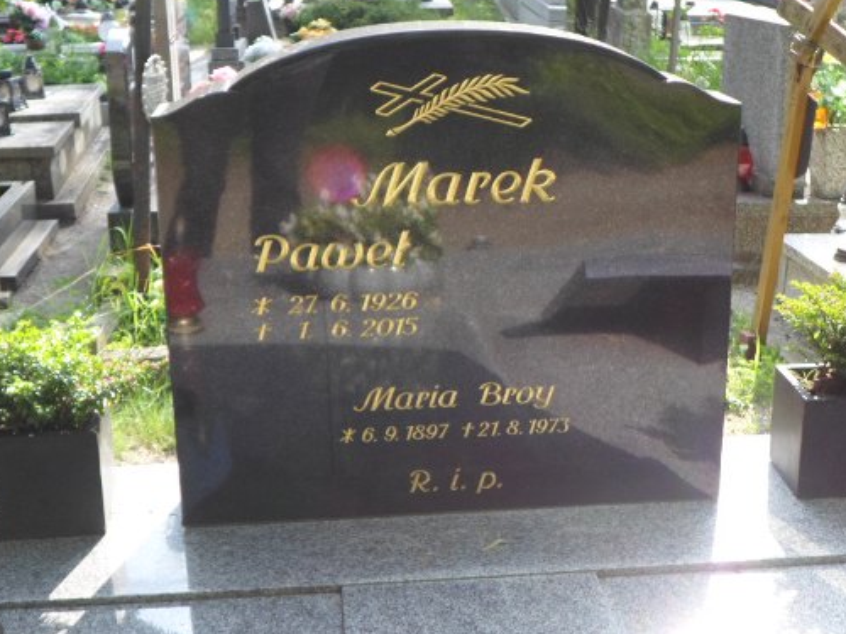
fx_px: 1344
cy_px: 353
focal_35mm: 55
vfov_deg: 26.5
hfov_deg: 34.9
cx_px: 475
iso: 80
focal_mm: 7.8
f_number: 3.2
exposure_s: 1/180
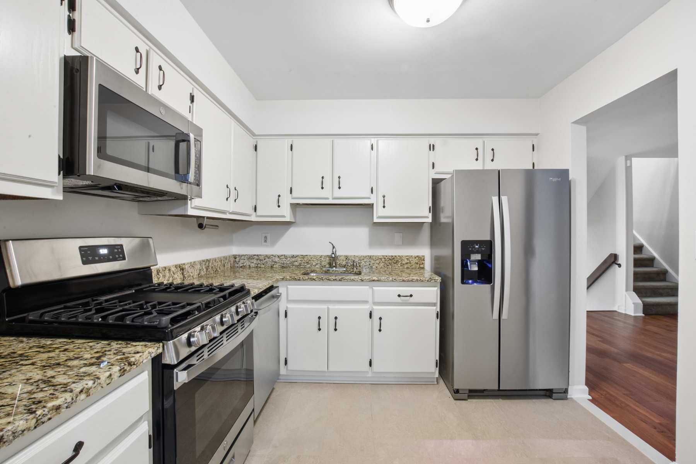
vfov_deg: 77.3
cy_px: 232
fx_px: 290
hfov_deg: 100.4
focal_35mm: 15
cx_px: 348
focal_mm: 10
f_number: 7.1
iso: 500
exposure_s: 2
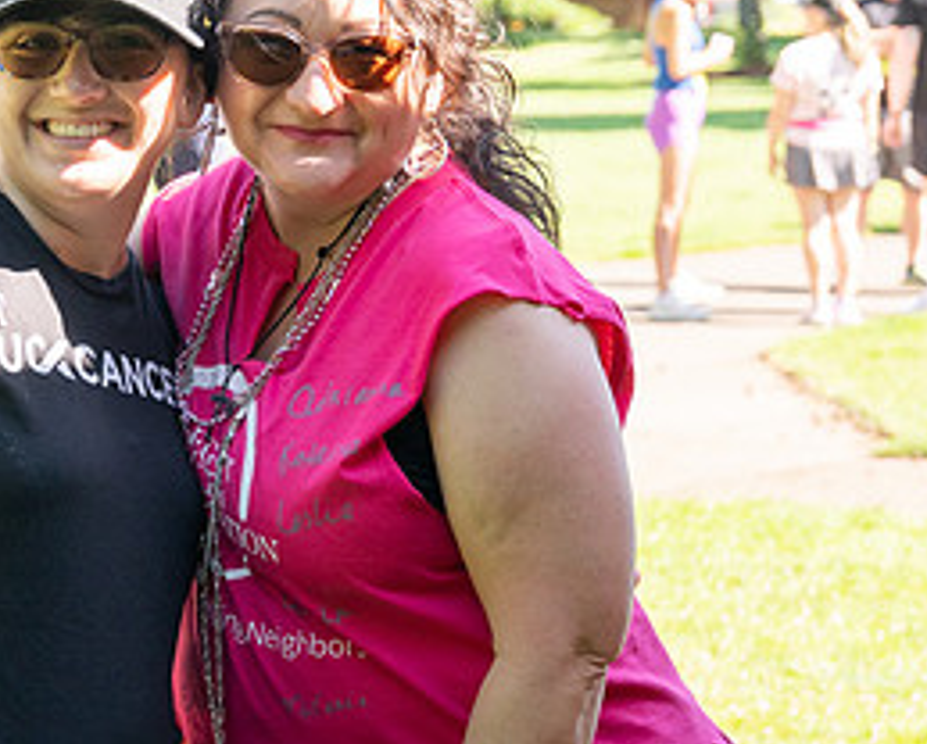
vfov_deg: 10.2
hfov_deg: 12.6
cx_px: -25
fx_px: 4149
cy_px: 93
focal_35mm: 151
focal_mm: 48
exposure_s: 1/400
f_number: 4
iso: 320
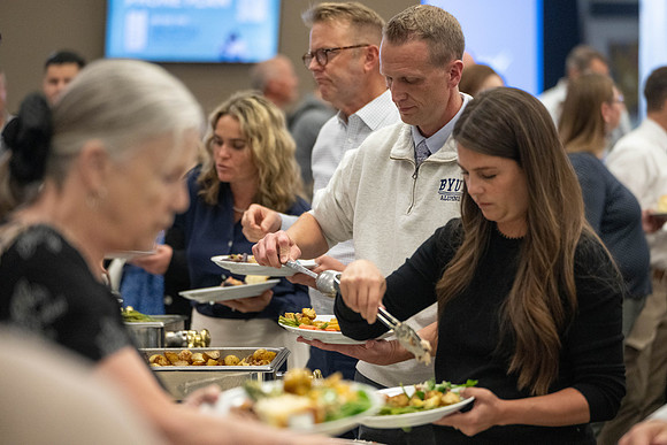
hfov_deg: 17.8
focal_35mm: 115
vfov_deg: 11.9
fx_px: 2131
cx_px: 334
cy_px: 222
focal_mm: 115
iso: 3200
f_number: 2.8
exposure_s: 1/400
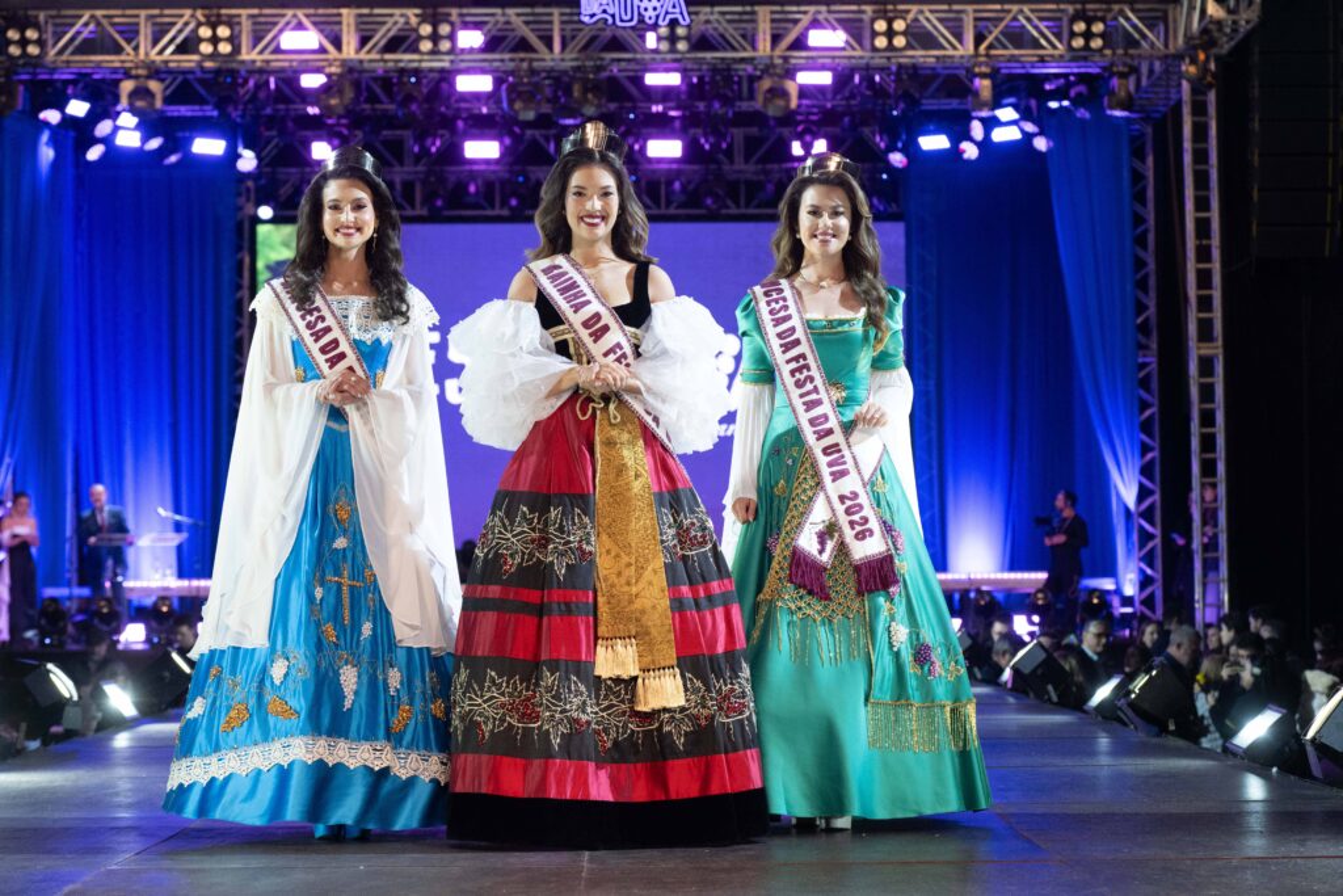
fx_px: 3656
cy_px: 448
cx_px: 672
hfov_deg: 20.8
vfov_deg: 14.0
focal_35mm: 98
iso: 2000
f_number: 4.5
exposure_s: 1/200
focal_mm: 98
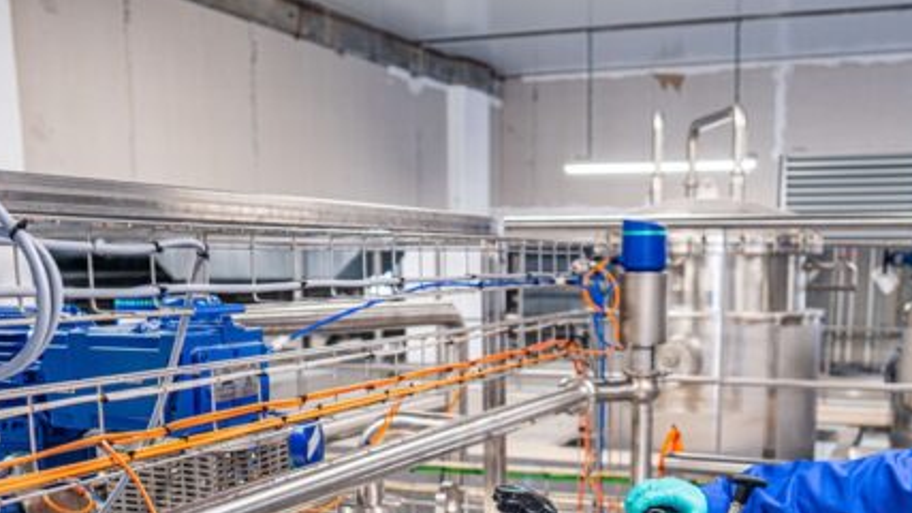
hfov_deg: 44.5
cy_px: 496
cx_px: 521
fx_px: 1112
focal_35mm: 46
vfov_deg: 24.9
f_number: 3.2
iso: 320
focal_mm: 24
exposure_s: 1/40
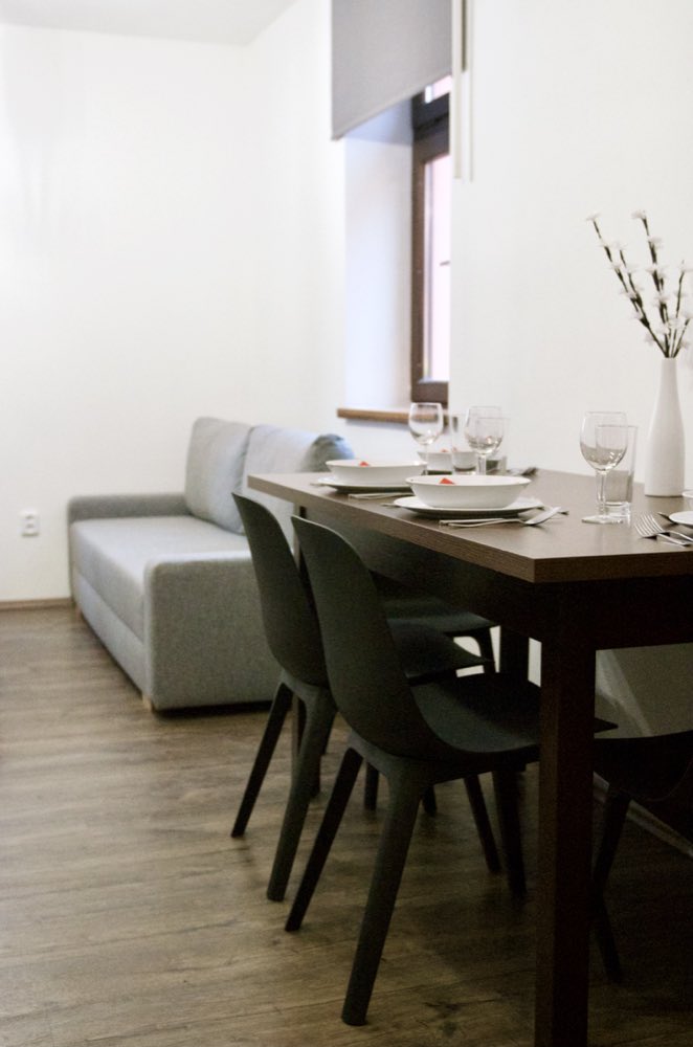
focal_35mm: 42
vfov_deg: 46.5
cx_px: 346
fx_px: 1219
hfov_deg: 31.7
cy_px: 524
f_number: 2.8
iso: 6400
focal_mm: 28
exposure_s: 1/1000
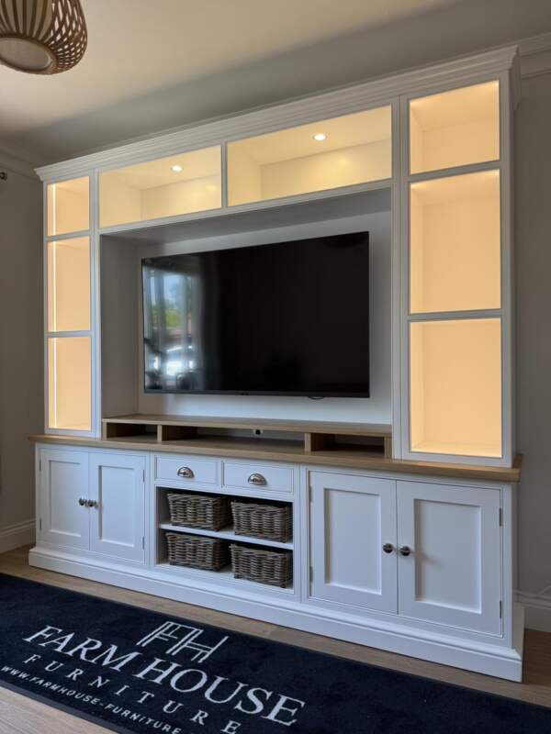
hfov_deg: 56.8
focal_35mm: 24
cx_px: 276
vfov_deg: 71.6
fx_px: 509
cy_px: 367
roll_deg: +0.7
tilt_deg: +1.3
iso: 64
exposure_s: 1/121
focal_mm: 6.76
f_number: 1.78
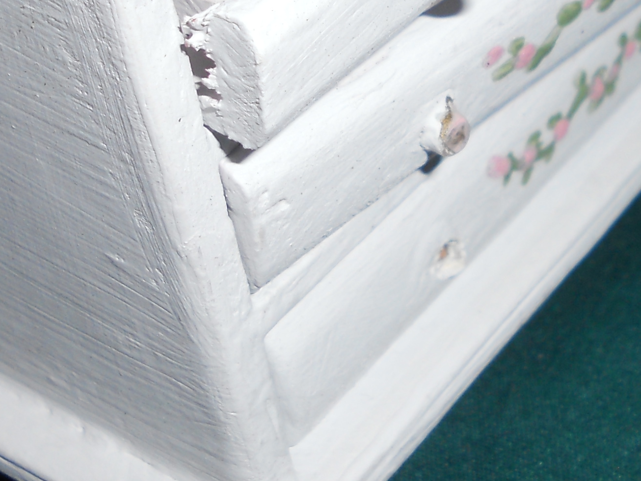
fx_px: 1815
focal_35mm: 98
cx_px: 328
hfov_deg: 20.0
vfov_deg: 14.9
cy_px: 17
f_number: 8.8
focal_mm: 5.8
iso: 80
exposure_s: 1/25
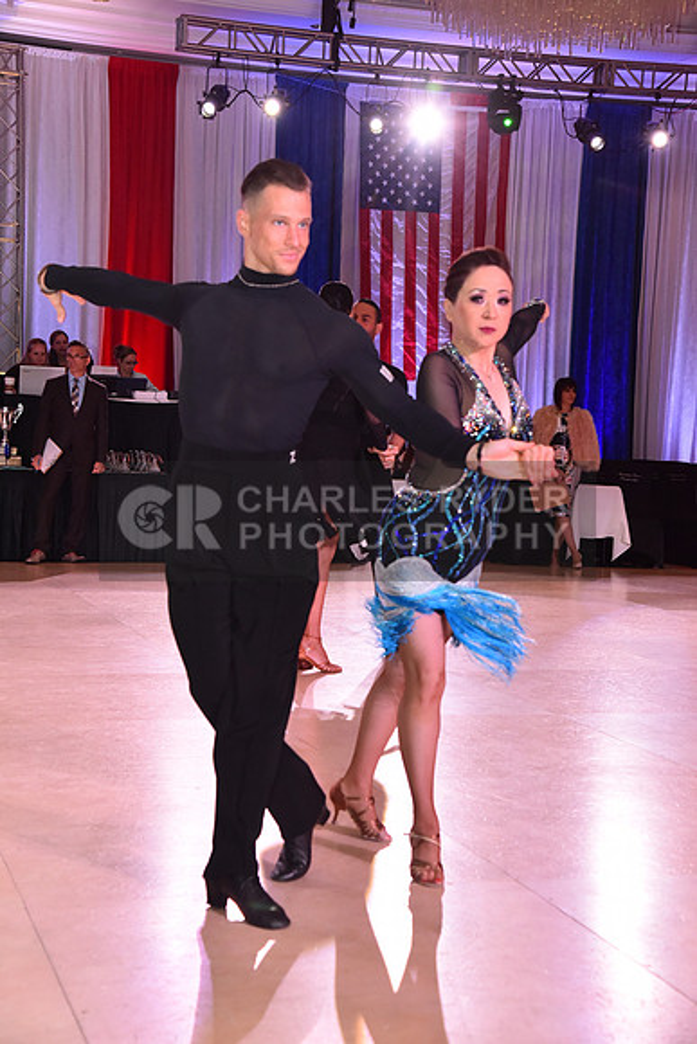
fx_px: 1799
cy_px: 522
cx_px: 348
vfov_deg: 32.4
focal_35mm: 62
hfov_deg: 21.9
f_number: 6.3
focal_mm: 62
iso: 2500
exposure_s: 1/320
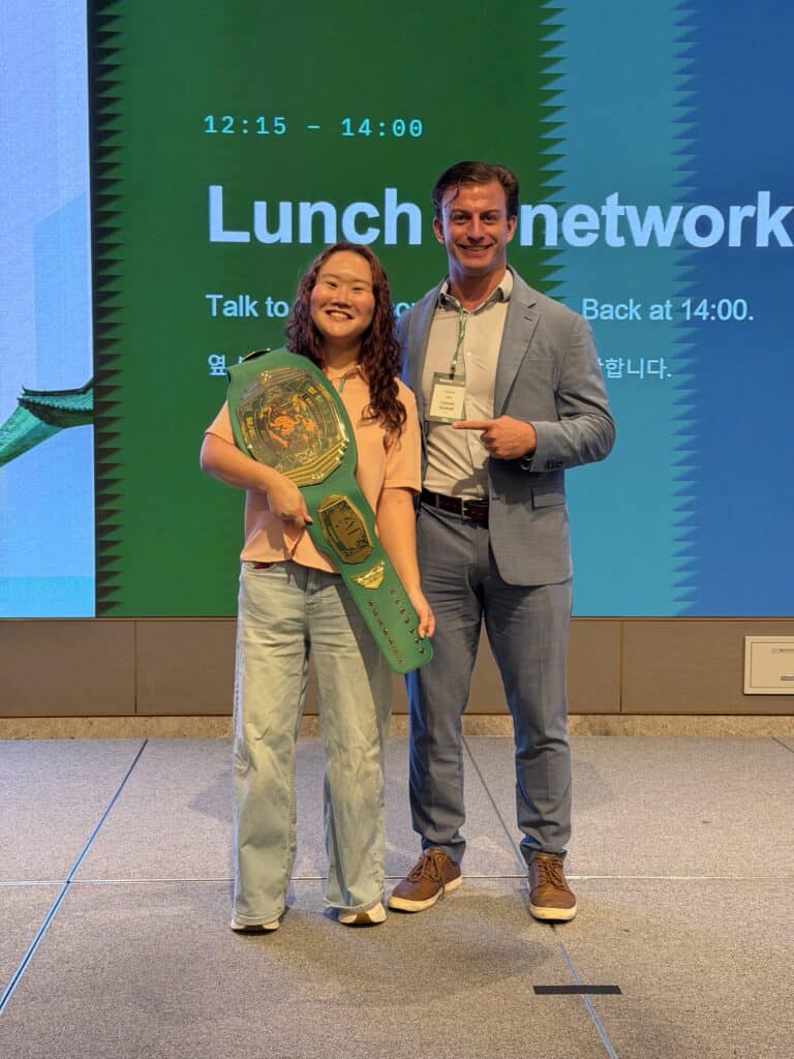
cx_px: 397
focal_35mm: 48
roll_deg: -0.4
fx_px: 1468
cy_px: 530
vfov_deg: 39.7
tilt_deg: -4.2
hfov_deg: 30.3
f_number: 1.78
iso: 250
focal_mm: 6.76
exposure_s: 1/58
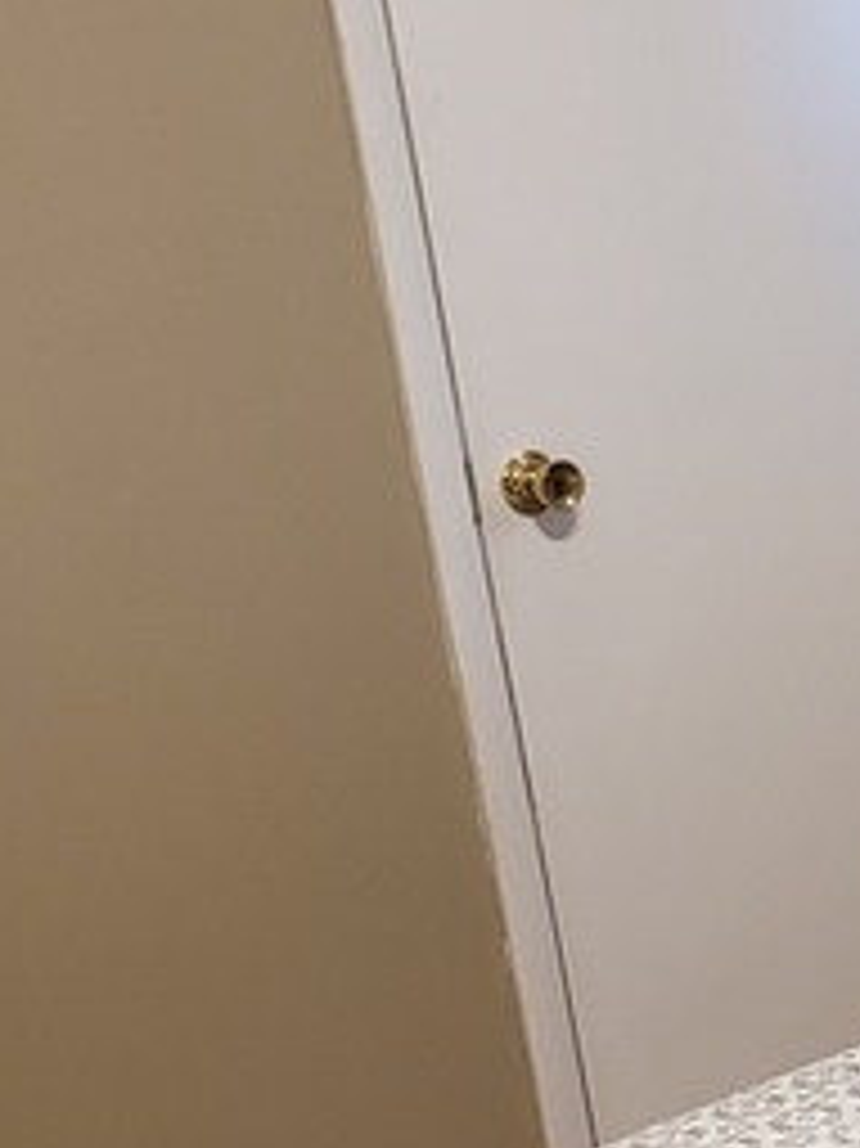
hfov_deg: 11.9
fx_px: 3647
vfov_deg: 17.7
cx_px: 1774
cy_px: 950
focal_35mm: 110
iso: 320
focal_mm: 4.3
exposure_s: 1/60
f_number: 1.5
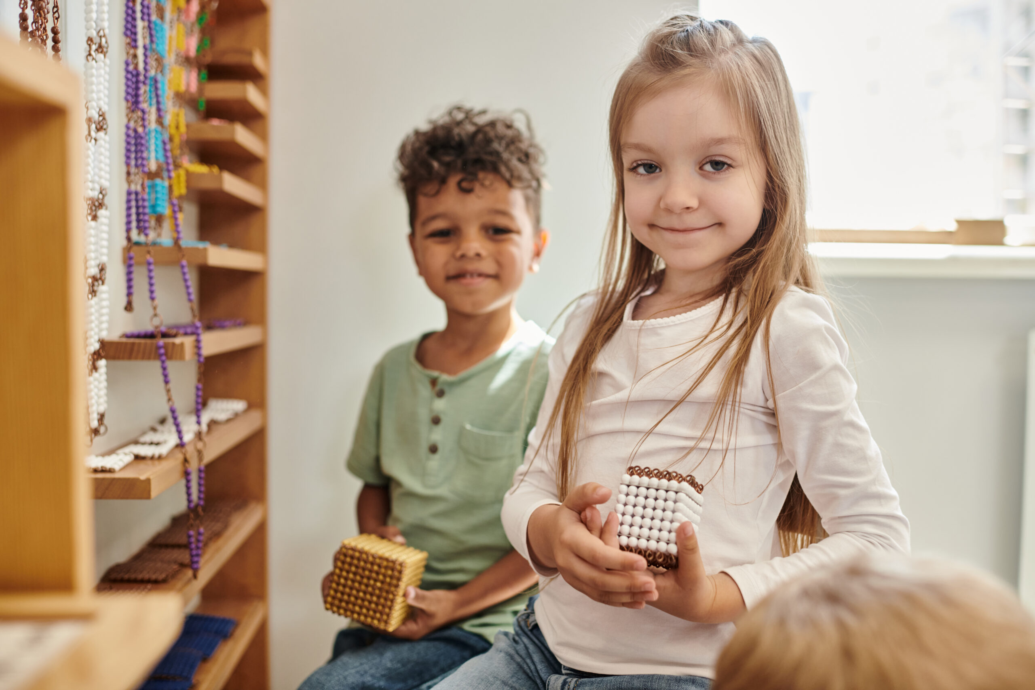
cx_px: 518
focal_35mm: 35
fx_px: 1006
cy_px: 345
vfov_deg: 37.9
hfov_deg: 54.4
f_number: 2.8
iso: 500
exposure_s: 1/200
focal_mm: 35
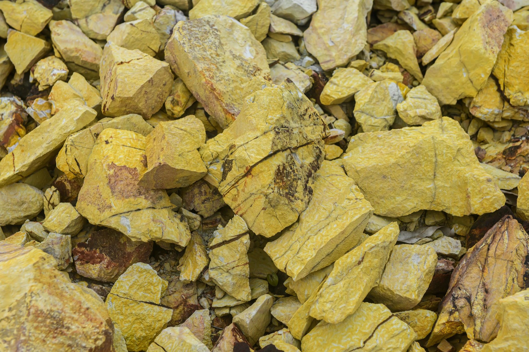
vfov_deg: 19.5
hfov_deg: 28.8
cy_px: 176
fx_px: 1029
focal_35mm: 70
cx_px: 264
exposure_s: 1/250
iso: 500
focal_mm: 70
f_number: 9
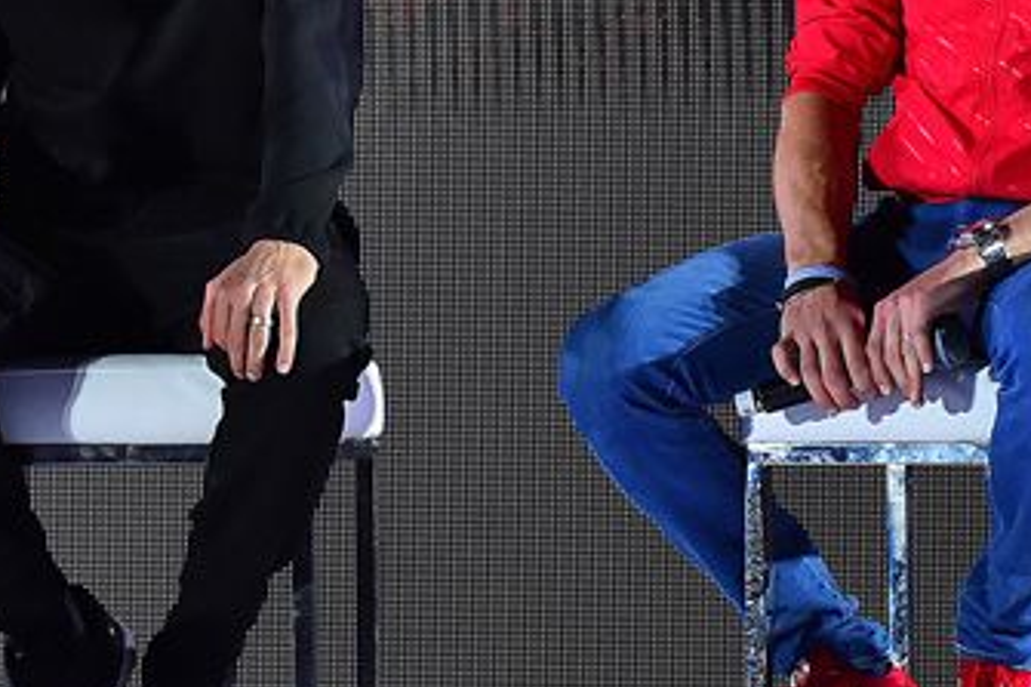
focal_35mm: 896
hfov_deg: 2.3
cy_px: 174
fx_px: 25647
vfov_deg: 1.5
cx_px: 22
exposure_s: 1/1000
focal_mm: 300
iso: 3200
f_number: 7.1
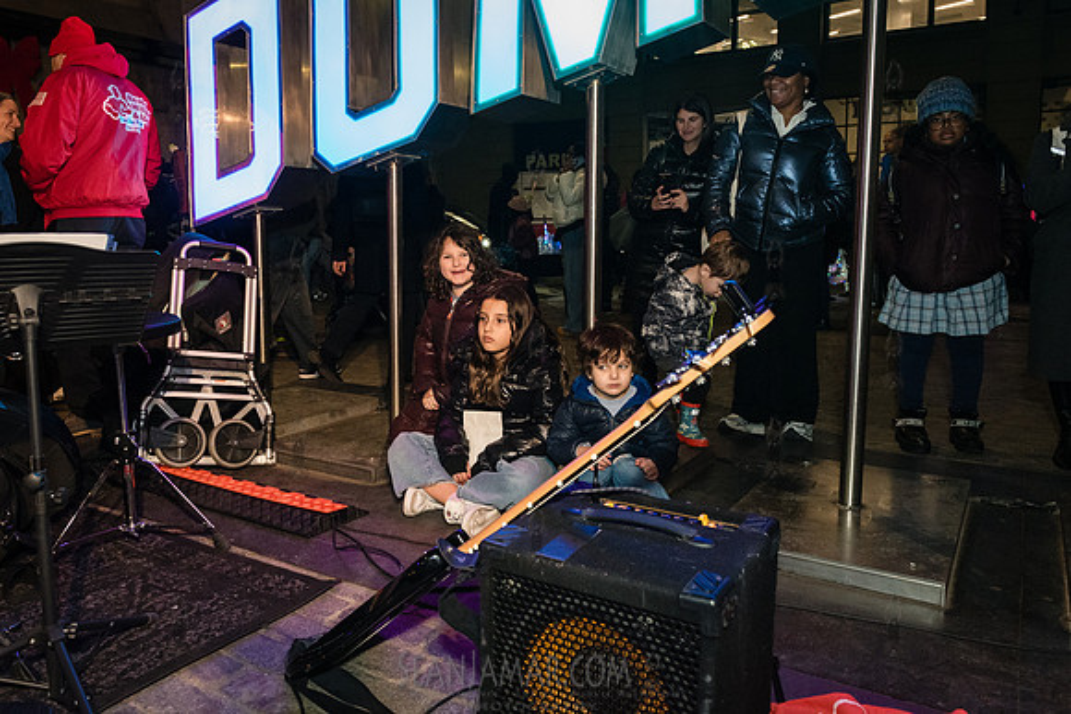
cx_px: 483
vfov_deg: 45.6
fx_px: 849
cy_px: 322
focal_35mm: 29
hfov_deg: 64.3
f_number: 4.5
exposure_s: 1/160
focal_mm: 26
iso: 4000
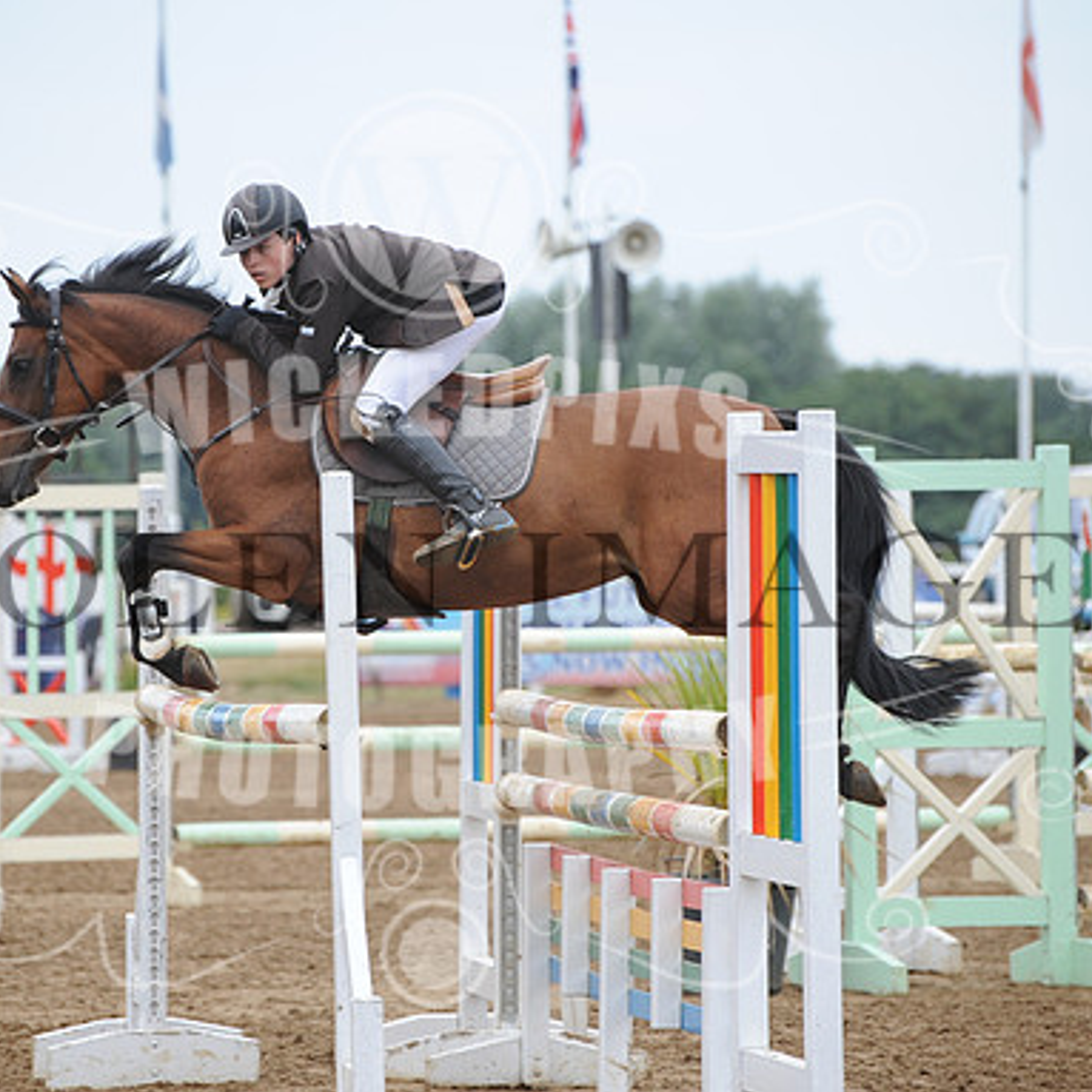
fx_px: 9172
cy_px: 547
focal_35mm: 257
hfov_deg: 6.8
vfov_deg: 6.8
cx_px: 436
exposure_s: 1/1000
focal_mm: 200
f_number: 5.6
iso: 1000
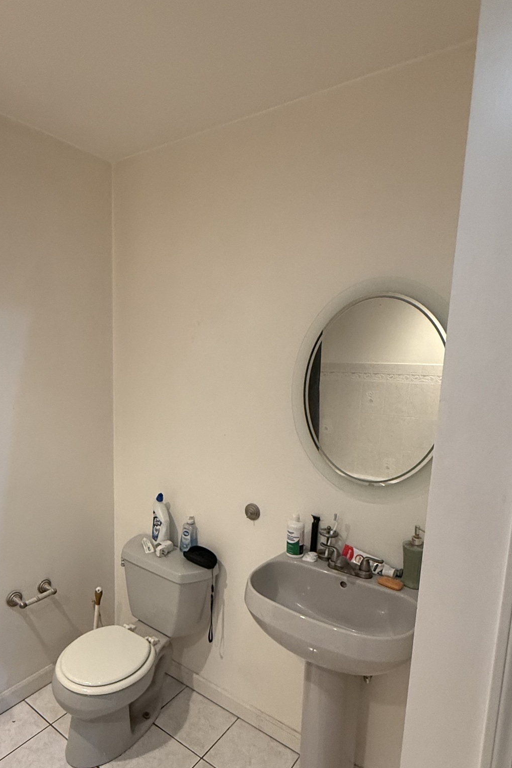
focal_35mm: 22
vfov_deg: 78.2
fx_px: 469
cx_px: 189
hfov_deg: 56.5
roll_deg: -0.9
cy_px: 431
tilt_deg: -7.9
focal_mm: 2.22
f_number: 2.2
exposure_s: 1/60
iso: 500
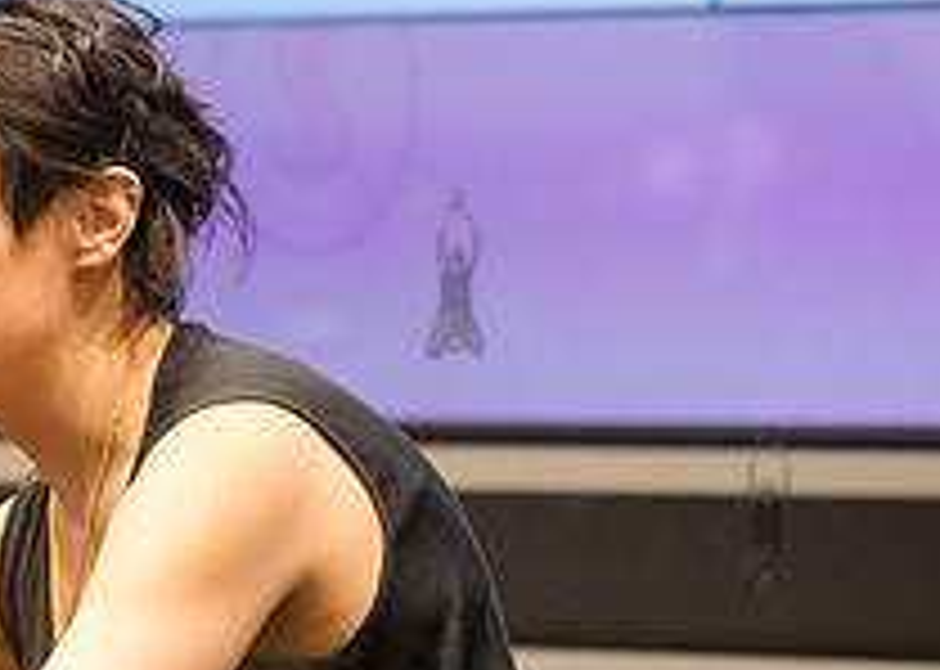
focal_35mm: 385
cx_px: 58
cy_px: 417
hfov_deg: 5.2
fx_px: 10272
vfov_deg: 3.7
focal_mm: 120
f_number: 4
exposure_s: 1/250
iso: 5000
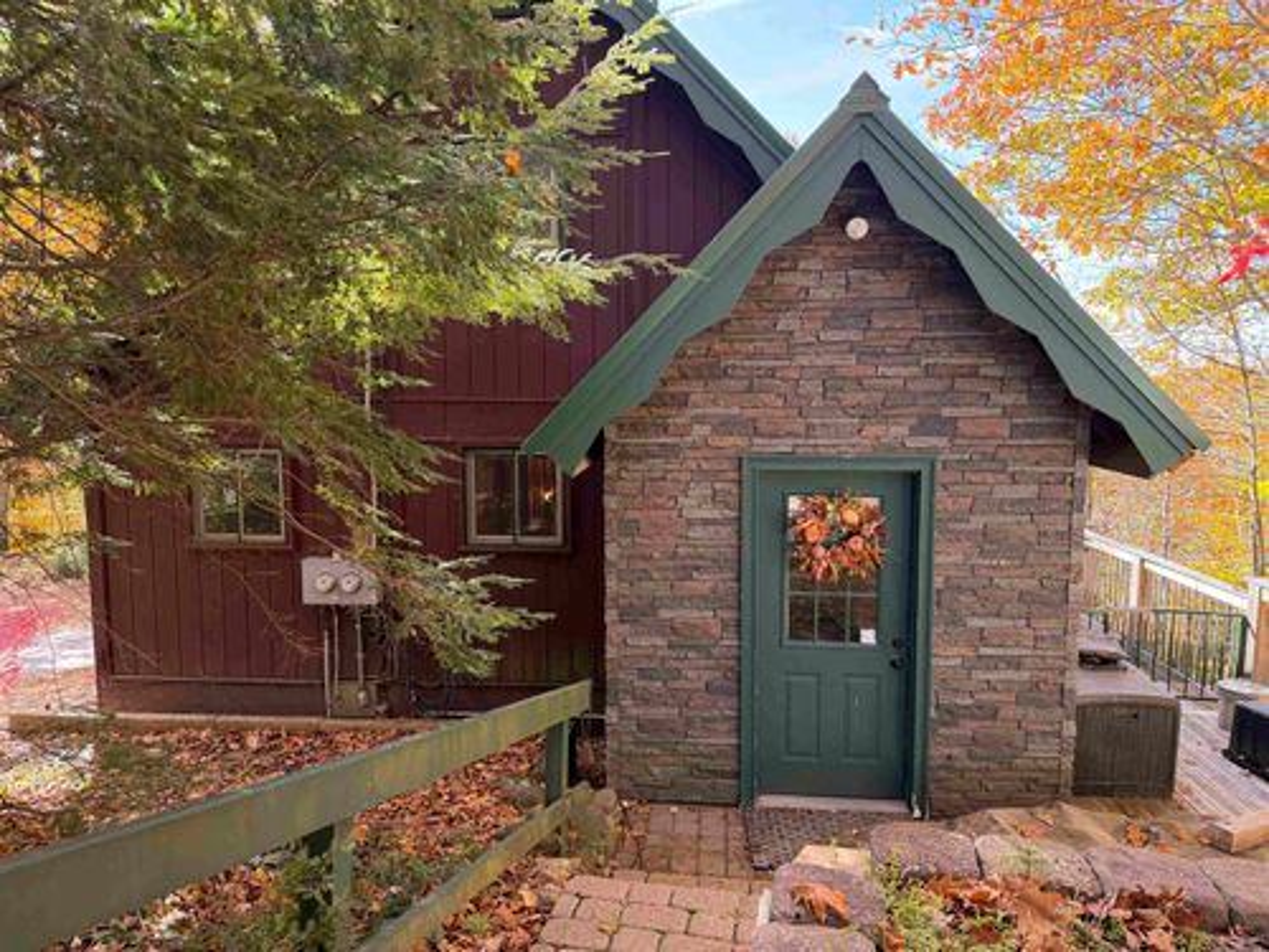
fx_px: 880
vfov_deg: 56.8
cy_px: 476
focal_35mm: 24
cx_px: 634
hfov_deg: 71.6
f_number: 1.78
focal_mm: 6.76
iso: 125
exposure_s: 1/198
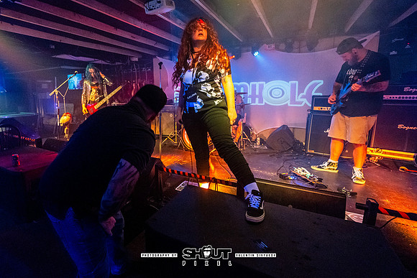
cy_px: 124
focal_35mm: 18
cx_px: 166
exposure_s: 1/125
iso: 4000
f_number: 2.8
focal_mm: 14.6
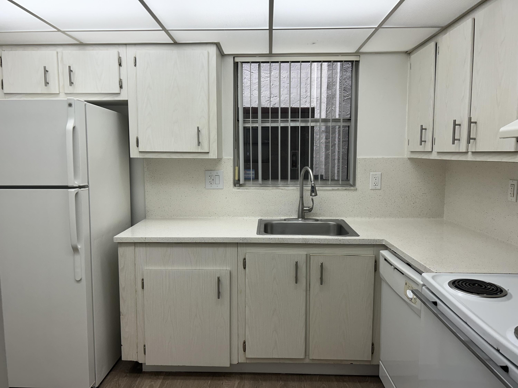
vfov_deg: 53.1
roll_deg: -0.6
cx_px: 259
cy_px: 194
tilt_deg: -4.7
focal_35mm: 26
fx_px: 389
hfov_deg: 67.3
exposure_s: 1/115
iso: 50
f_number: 1.5
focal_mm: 5.7
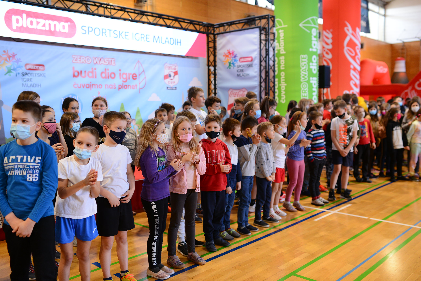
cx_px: 210
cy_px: 140
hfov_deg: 54.4
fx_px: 409
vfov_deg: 37.9
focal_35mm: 35
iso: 800
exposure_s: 1/200
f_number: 2.2
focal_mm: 35
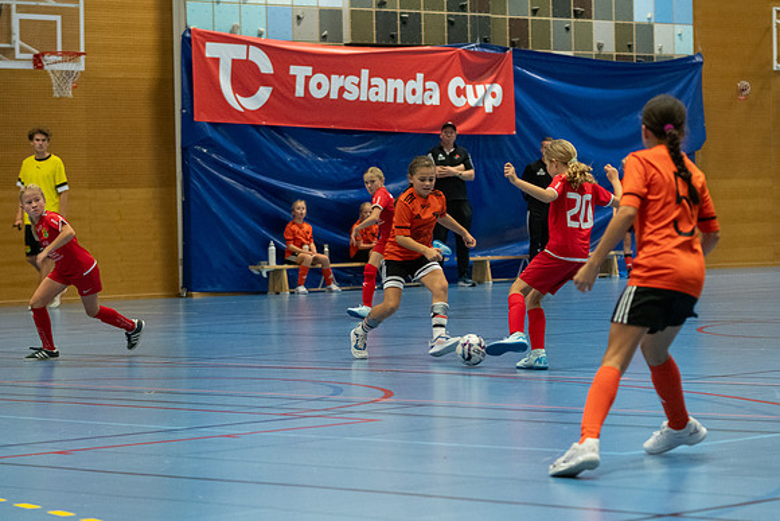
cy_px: 260
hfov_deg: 16.1
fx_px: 2766
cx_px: 390
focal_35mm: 128
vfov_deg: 10.7
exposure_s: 1/400
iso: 4000
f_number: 3.5
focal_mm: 82
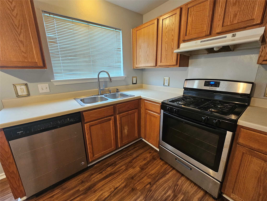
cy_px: 100
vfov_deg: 89.9
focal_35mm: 13
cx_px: 134
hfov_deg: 106.2
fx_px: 100
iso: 320
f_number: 2.2
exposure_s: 1/40
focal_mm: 2.2
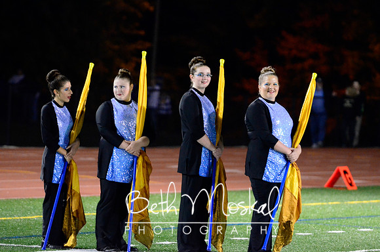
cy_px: 126
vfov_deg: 4.6
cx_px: 190
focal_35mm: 300
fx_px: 3160
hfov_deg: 6.9
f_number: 4
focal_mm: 200
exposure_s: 1/125
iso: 6400
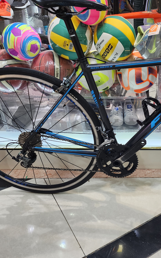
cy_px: 135
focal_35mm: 37
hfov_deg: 32.8
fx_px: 260
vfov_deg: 52.7
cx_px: 142
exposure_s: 1/100
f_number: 1.8
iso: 100
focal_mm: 6.4
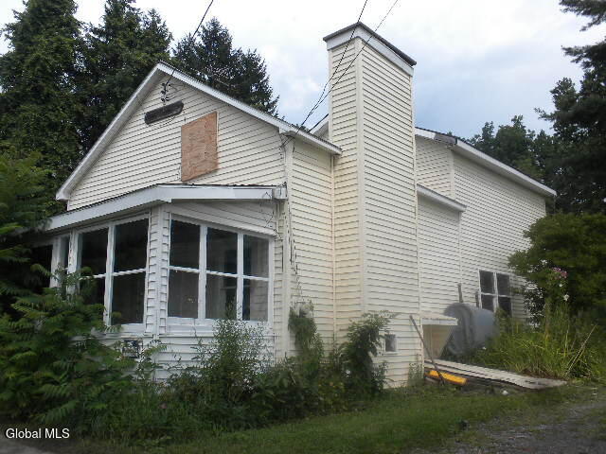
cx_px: 303
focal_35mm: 37
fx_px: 648
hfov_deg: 50.1
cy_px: 227
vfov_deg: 38.7
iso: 64
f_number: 10
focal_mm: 6.6
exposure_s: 1/100
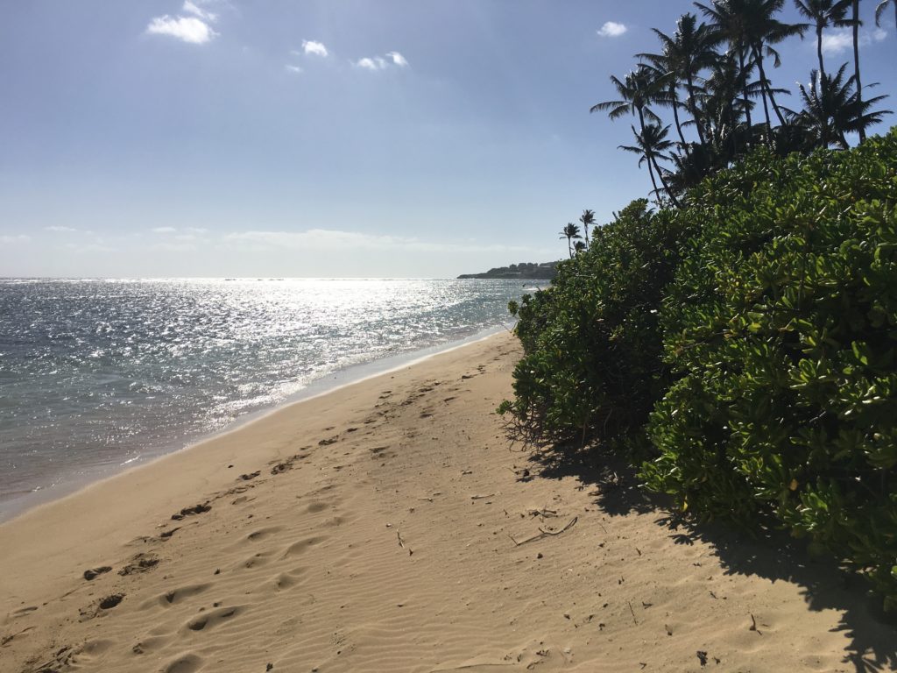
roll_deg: +0.1
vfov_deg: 48.2
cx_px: 448
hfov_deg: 61.7
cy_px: 336
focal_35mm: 29
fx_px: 751
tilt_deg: -3.8
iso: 25
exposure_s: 1/6410
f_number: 2.2
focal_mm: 4.15
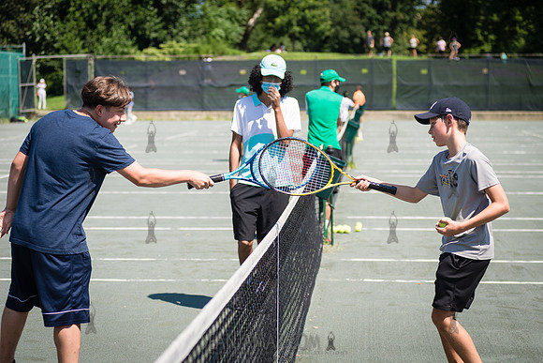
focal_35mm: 83
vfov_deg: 16.4
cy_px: 182
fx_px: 1255
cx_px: 272
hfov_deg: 24.4
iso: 125
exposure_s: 1/1000
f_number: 4.5
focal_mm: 80
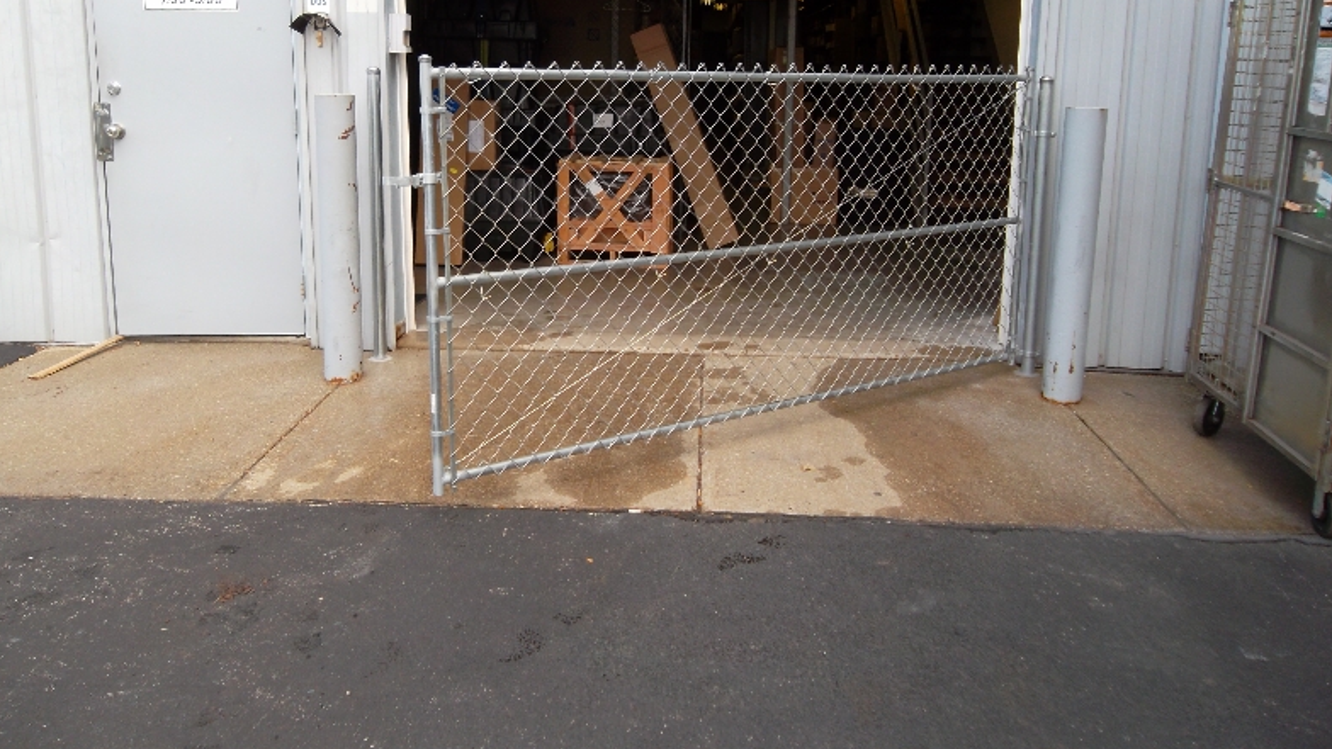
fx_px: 1060
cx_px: 658
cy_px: 248
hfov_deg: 64.3
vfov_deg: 38.5
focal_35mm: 30
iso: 80
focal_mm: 4.9
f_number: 3.5
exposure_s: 1/180
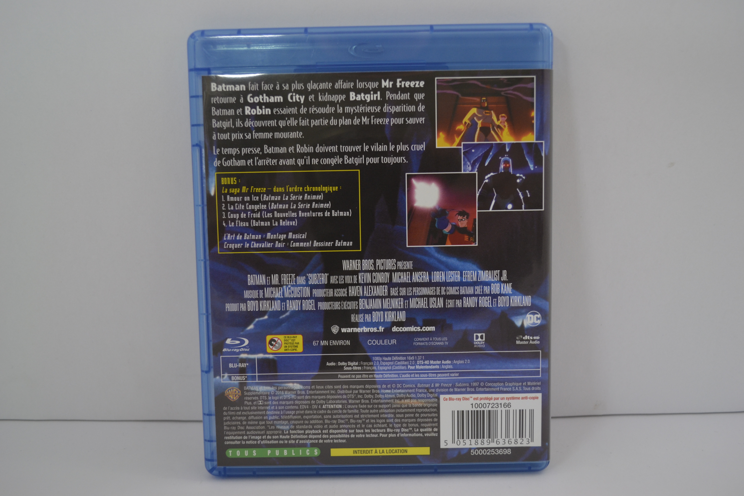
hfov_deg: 57.2
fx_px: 682
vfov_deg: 40.0
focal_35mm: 33
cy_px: 248
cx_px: 372
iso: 450
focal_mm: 22
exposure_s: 1/15
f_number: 3.8
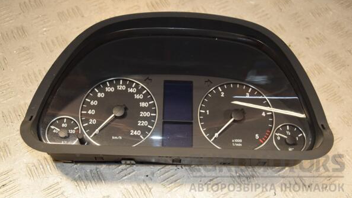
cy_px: 84
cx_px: 178
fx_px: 476
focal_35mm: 51
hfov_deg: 40.6
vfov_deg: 23.5
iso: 800
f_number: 5.6
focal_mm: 32
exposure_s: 1/200
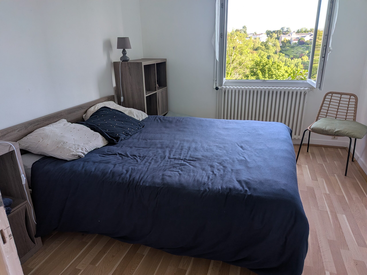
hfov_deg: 71.6
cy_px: 138
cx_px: 184
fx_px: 254
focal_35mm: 24
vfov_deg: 56.8
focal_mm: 4.53
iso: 37
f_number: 1.7
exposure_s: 1/133
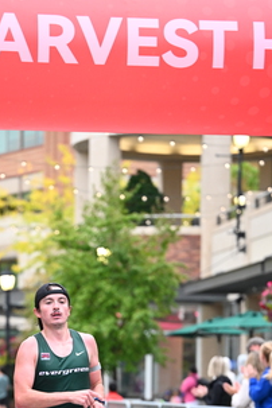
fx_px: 1768
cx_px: 71
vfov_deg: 13.1
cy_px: 350
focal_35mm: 156
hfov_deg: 8.8
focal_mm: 86
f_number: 2.8
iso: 1600
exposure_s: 1/800
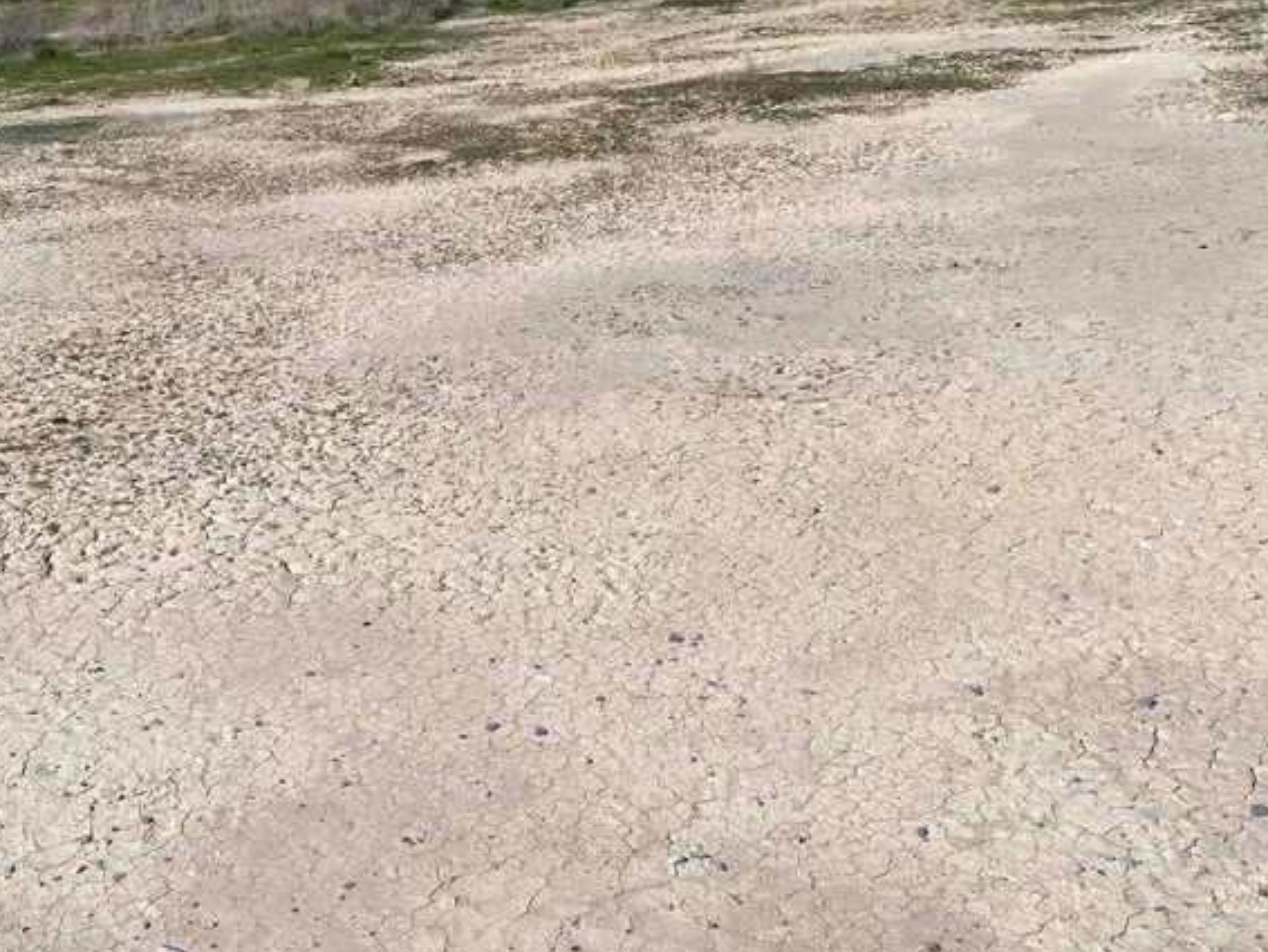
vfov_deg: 30.9
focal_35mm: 47
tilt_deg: -19.3
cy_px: 500
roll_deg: +6.2
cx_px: 417
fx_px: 1722
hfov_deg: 39.9
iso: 32
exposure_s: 1/6757
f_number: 1.8
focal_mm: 4.25
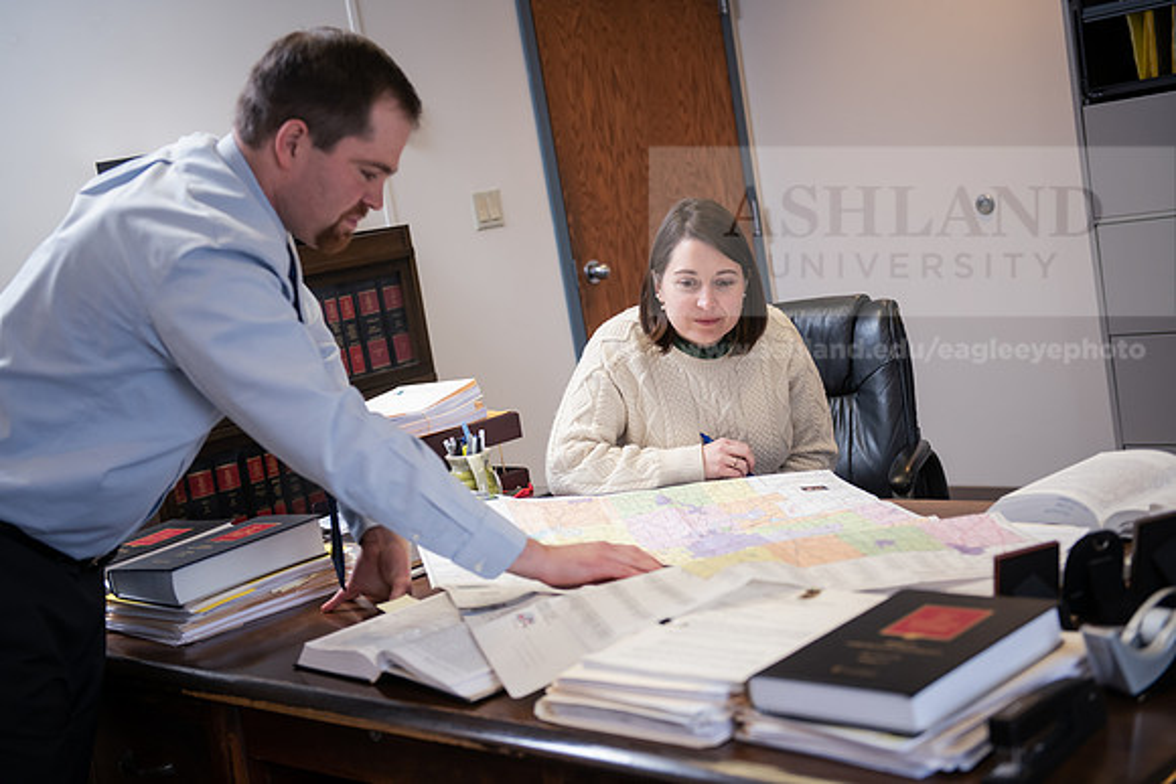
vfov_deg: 27.0
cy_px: 392
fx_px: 1634
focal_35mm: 50
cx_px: 588
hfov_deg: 39.6
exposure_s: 1/160
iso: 800
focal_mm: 50
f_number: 3.2
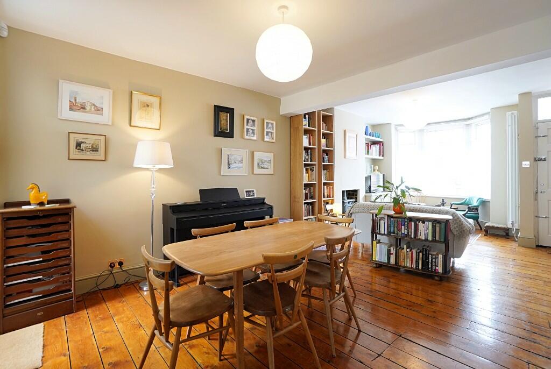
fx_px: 230
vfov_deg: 77.5
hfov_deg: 100.3
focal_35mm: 15
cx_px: 276
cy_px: 184
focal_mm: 10
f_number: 5.6
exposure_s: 1/10
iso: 400
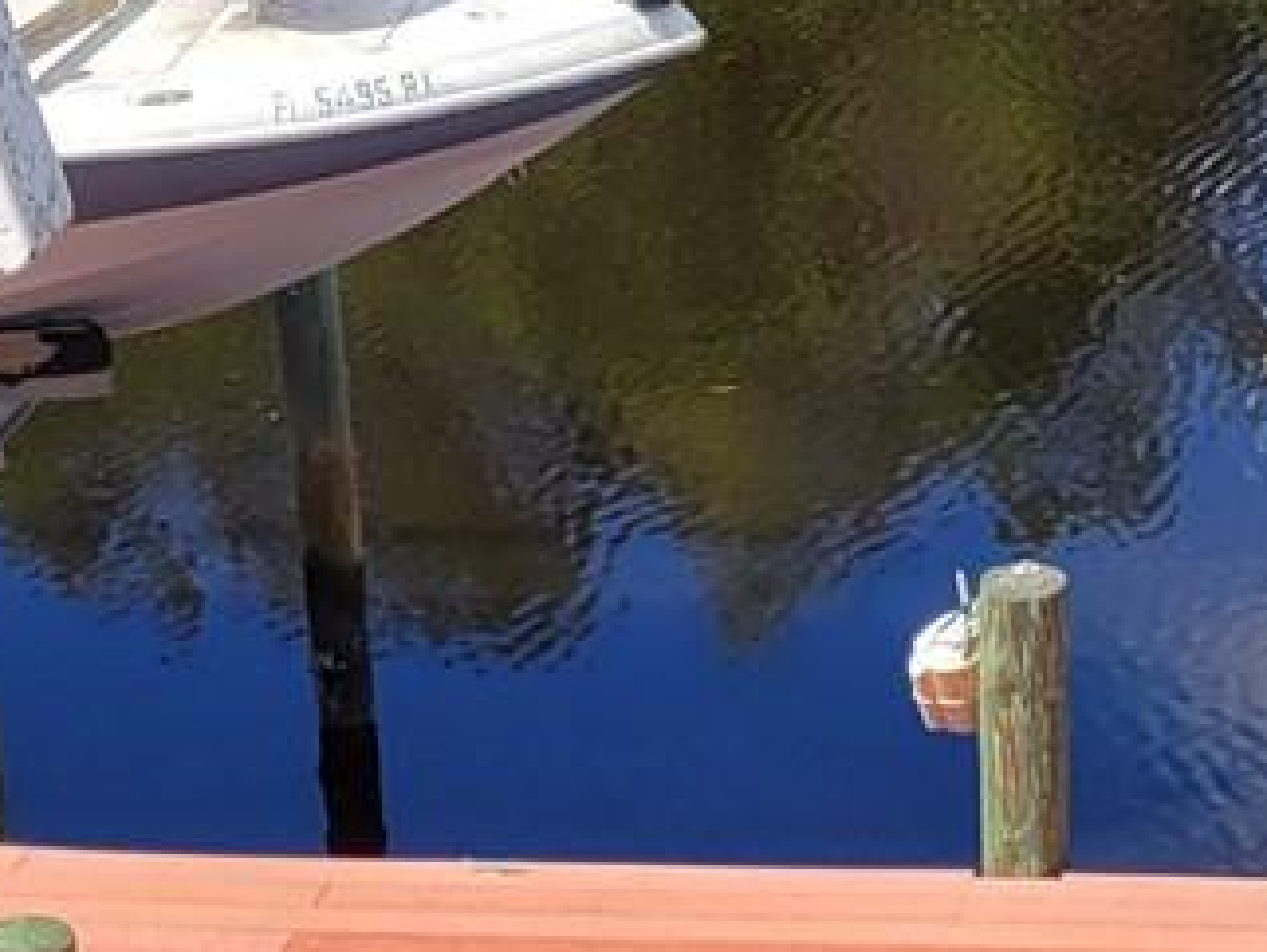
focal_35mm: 129
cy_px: 2309
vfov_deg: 10.0
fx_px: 4725
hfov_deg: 15.2
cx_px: 319
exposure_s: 1/2186
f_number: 1.8
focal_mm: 5.4
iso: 40
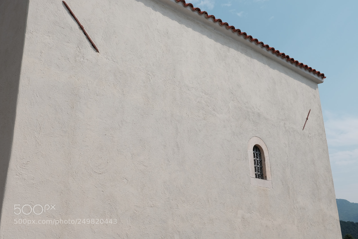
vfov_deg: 36.9
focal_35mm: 36
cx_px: 179
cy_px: 120
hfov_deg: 53.1
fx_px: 358
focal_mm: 24.3
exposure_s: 1/480
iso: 200
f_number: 9
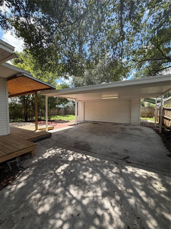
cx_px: 86
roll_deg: -0.5
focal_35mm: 14
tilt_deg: -2.4
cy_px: 114
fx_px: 92
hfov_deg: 85.7
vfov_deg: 102.1
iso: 50
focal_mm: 2.22
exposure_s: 1/502
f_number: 2.2
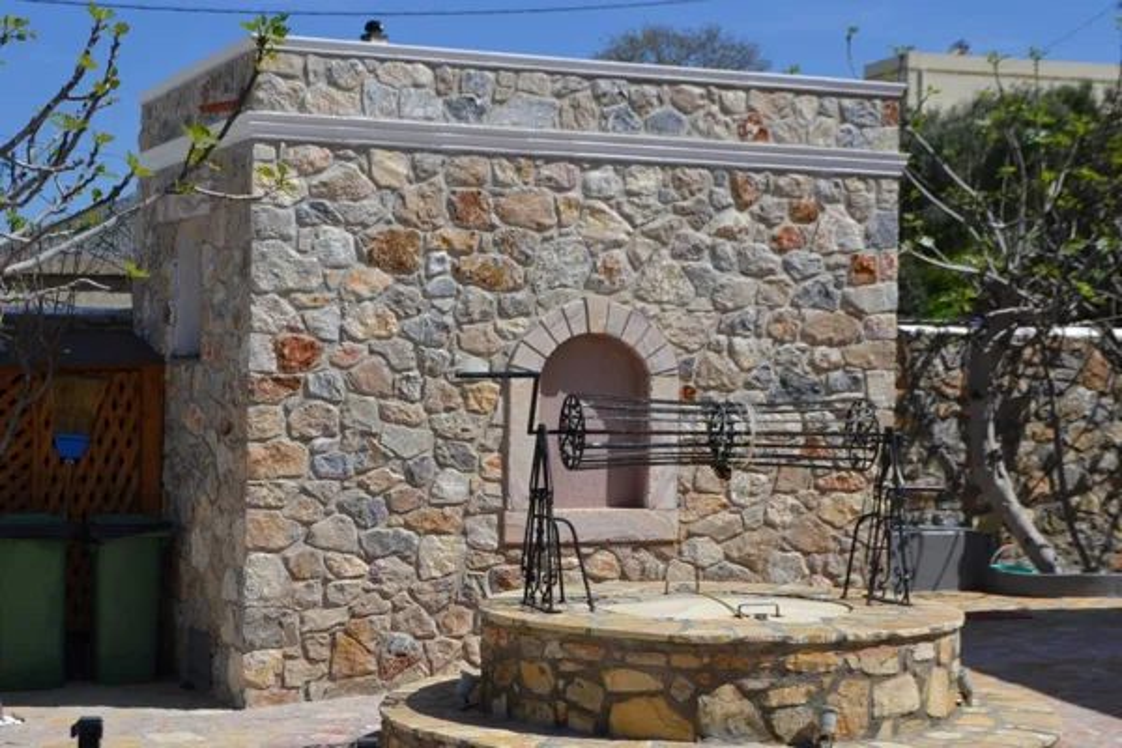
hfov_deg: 29.9
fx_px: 2104
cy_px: 374
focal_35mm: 68
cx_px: 561
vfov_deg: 20.2
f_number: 9
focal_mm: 45
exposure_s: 1/320
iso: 100
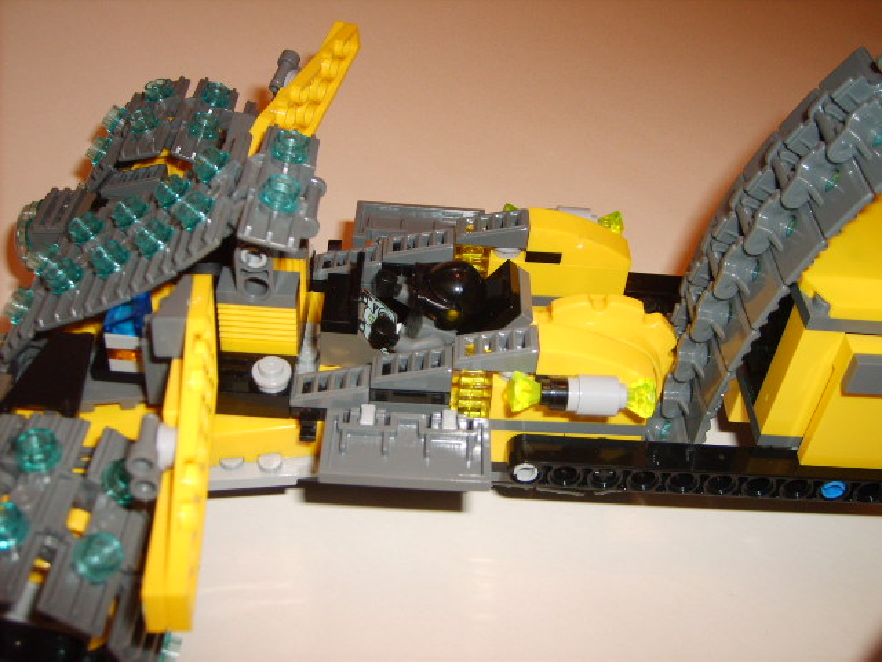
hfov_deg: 52.6
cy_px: 331
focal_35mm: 35
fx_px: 892
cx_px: 441
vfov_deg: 40.7
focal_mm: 5.8
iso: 100
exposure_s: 1/45
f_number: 2.8
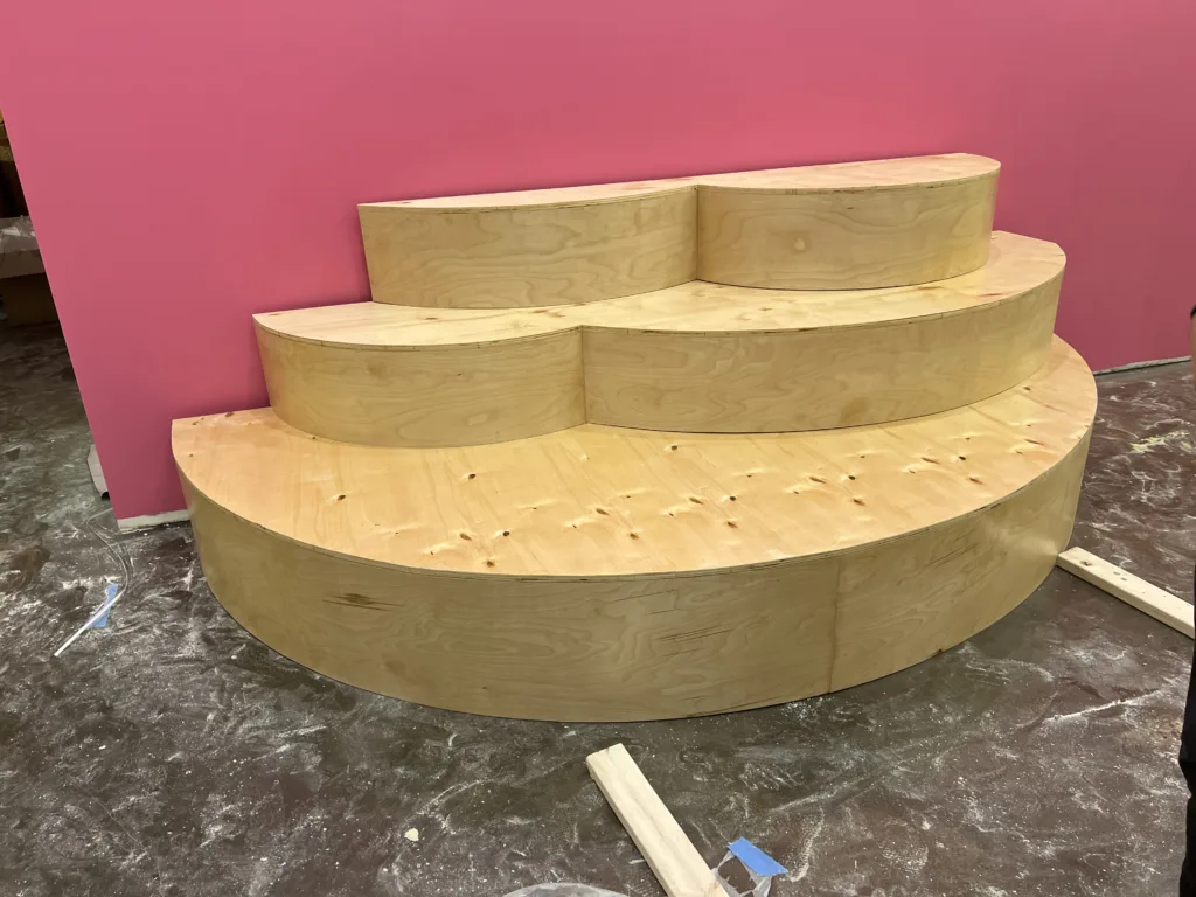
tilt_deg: -23.2
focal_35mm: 26
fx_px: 898
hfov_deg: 67.3
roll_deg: +2.7
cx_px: 598
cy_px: 448
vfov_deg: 53.1
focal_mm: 5.7
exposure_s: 1/120
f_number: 1.5
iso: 100
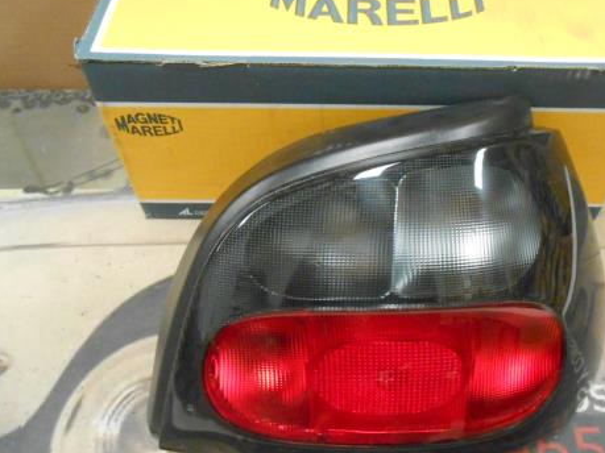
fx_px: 594
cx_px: 351
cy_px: 245
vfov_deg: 41.7
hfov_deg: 53.7
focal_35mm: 34
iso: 800
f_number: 3.5
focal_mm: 4.6
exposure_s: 1/20
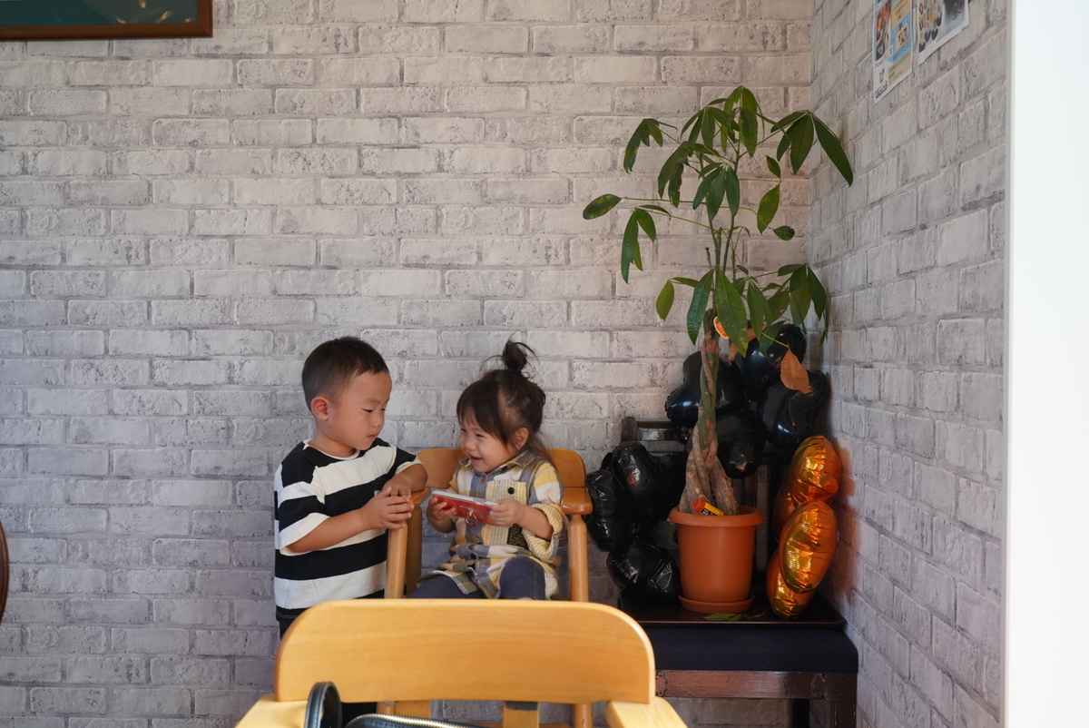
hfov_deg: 53.1
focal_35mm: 36
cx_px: 544
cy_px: 364
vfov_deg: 36.9
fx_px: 1090
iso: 1000
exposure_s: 1/80
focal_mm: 36
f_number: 8
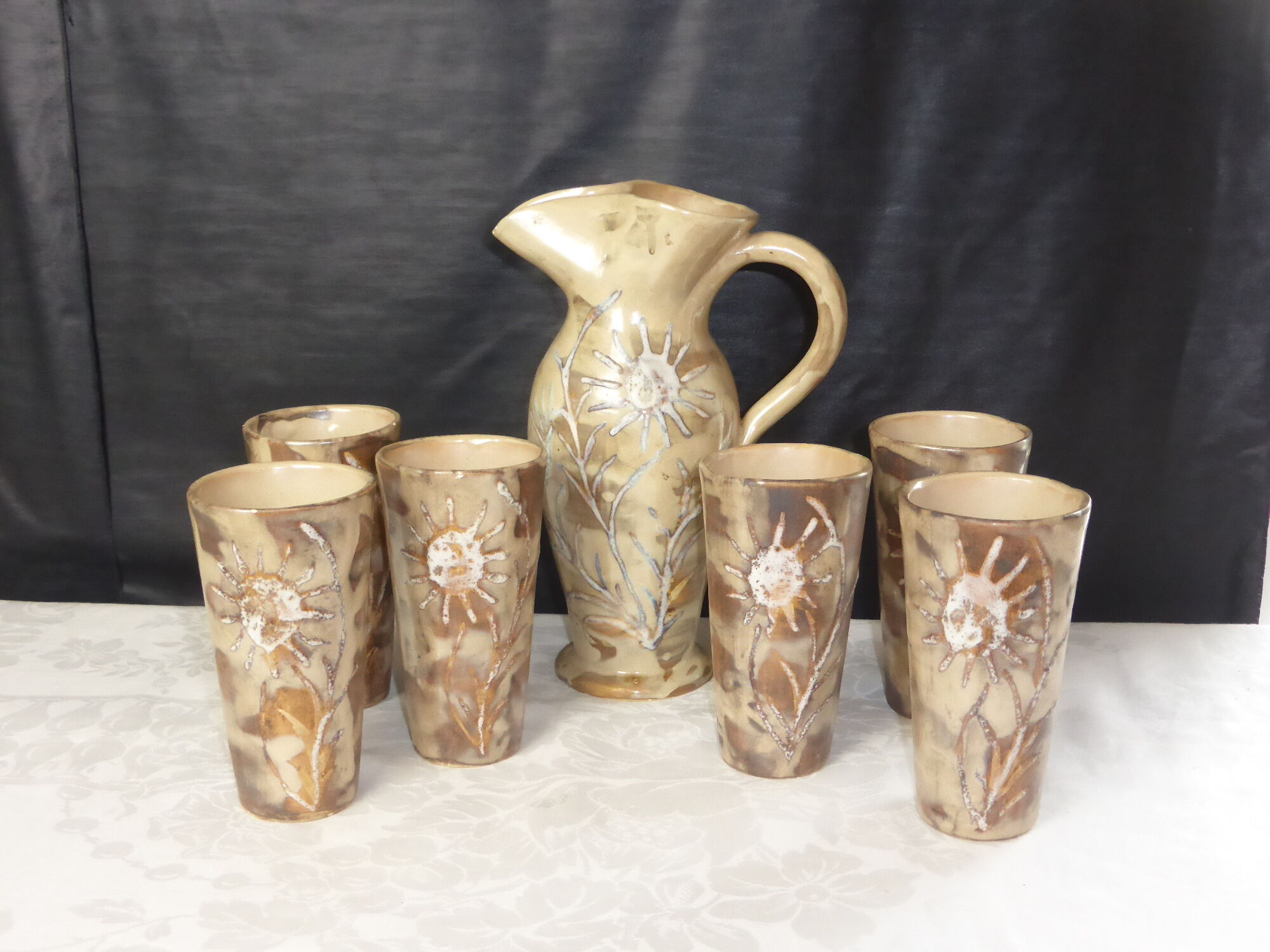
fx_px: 1504
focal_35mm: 41
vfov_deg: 35.1
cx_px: 635
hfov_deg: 45.8
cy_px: 476
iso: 640
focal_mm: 7.4
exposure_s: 1/60
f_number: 3.9
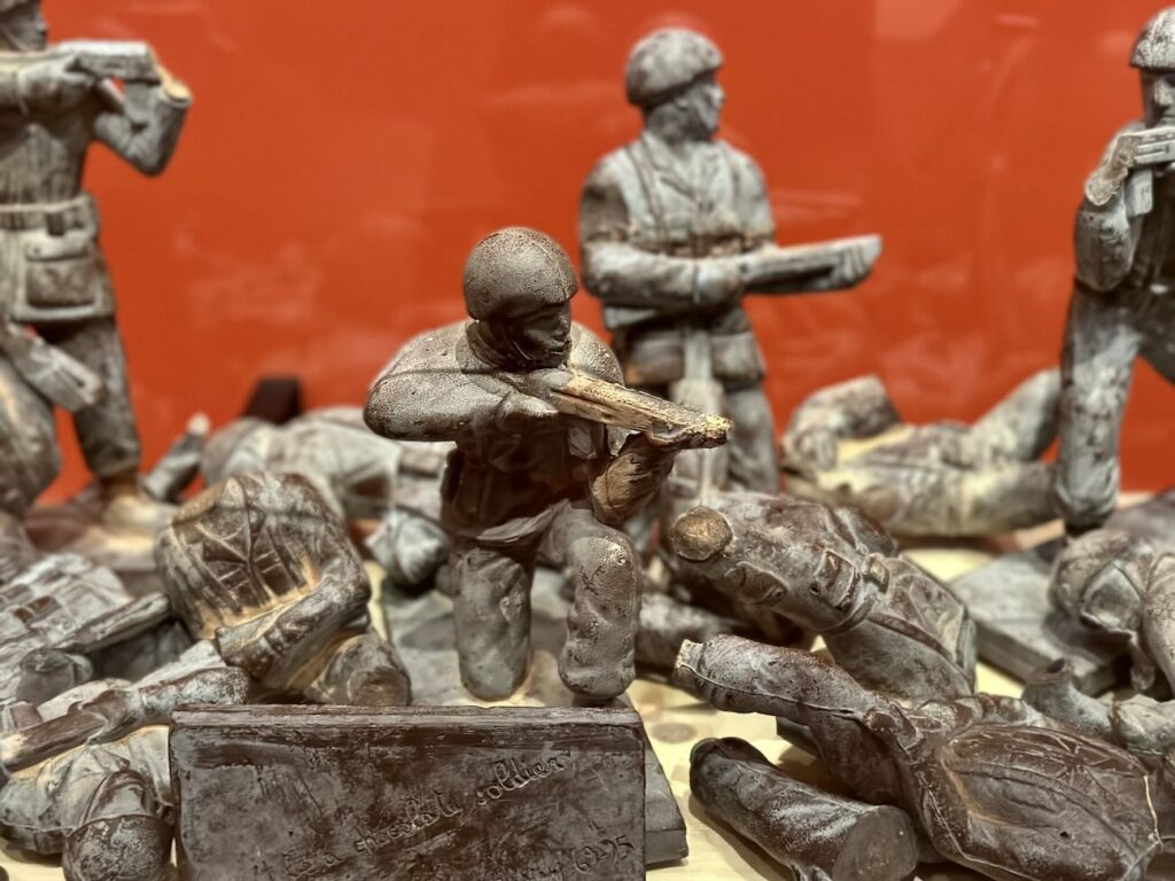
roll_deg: +1.9
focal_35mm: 48
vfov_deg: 30.3
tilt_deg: -24.7
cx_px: 588
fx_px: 1629
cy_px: 440
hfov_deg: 39.7
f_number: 1.78
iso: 800
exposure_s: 1/30
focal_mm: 6.86
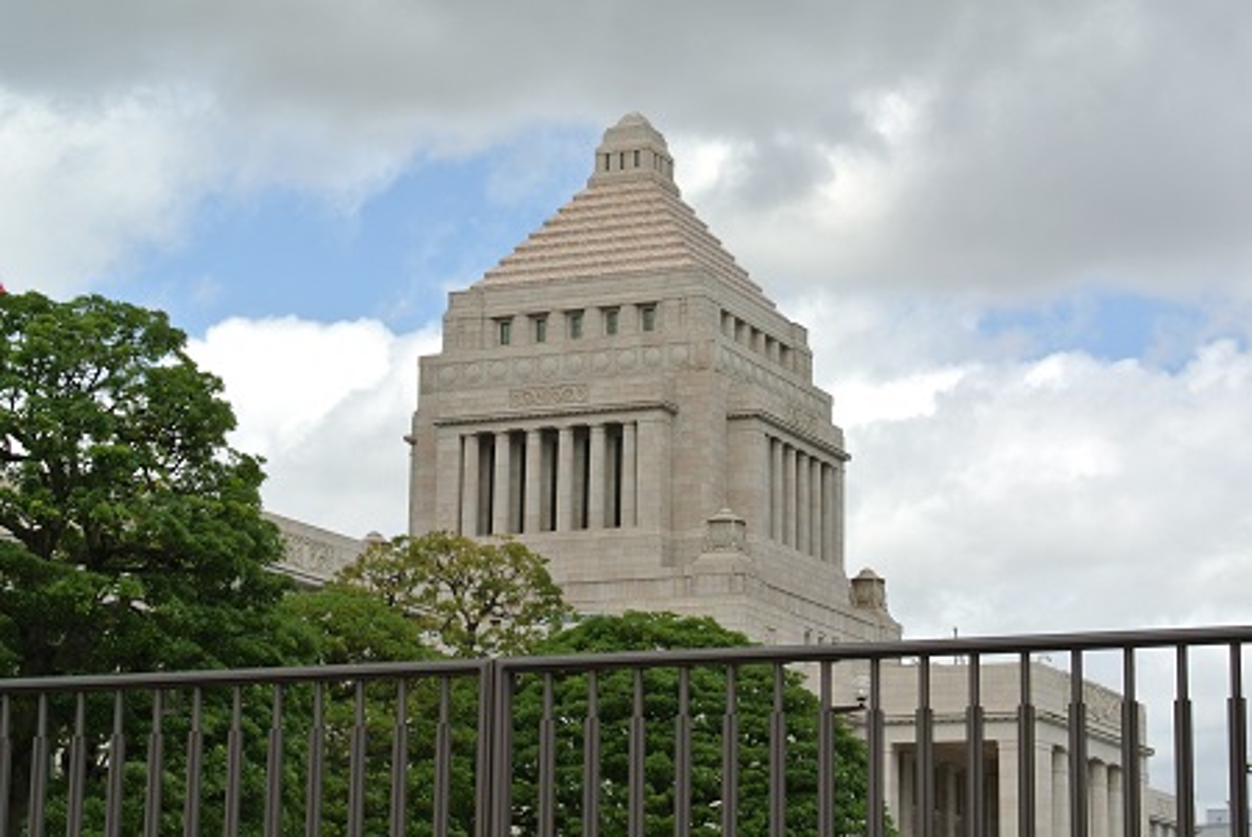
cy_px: 418
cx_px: 626
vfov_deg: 18.5
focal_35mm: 74
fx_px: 2576
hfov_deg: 27.3
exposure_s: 1/200
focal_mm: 27.5
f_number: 9
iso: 100
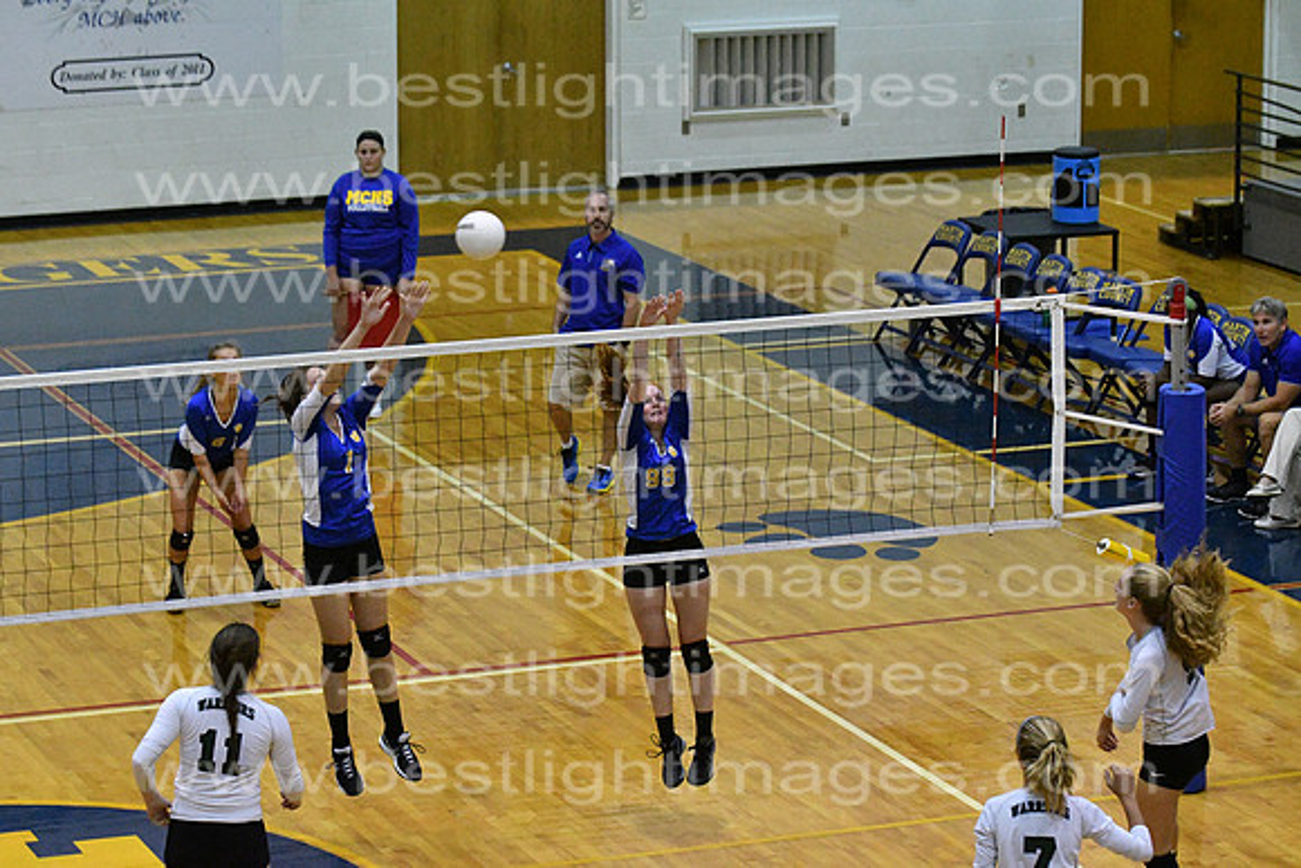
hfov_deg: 9.8
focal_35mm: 210
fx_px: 7591
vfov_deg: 6.5
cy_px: 434
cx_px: 650
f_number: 4
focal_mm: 140
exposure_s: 1/640
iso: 8000
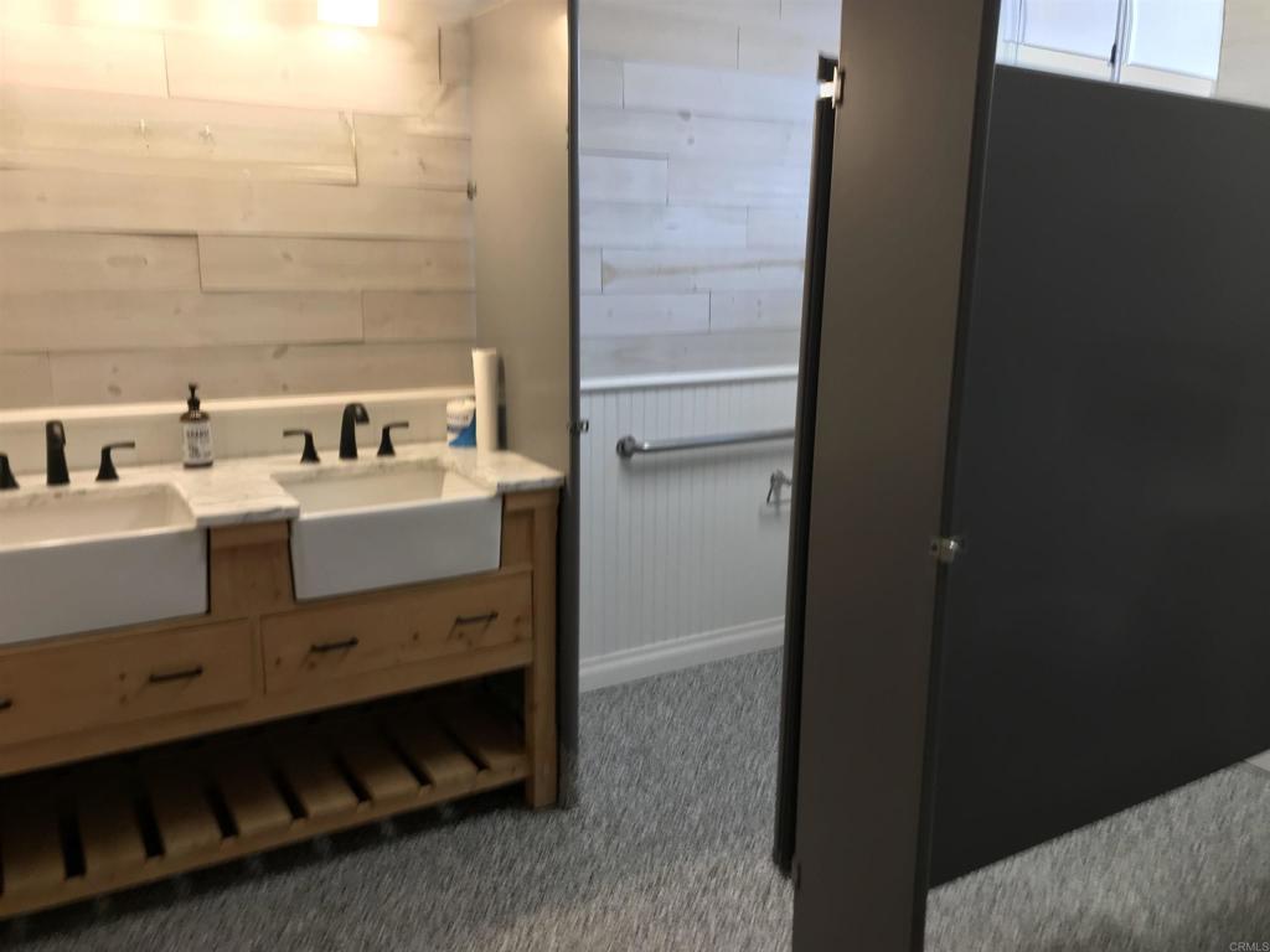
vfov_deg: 49.7
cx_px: 635
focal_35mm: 28
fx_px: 1027
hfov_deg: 63.4
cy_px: 476
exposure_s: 1/60
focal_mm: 3.99
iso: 25
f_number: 1.8
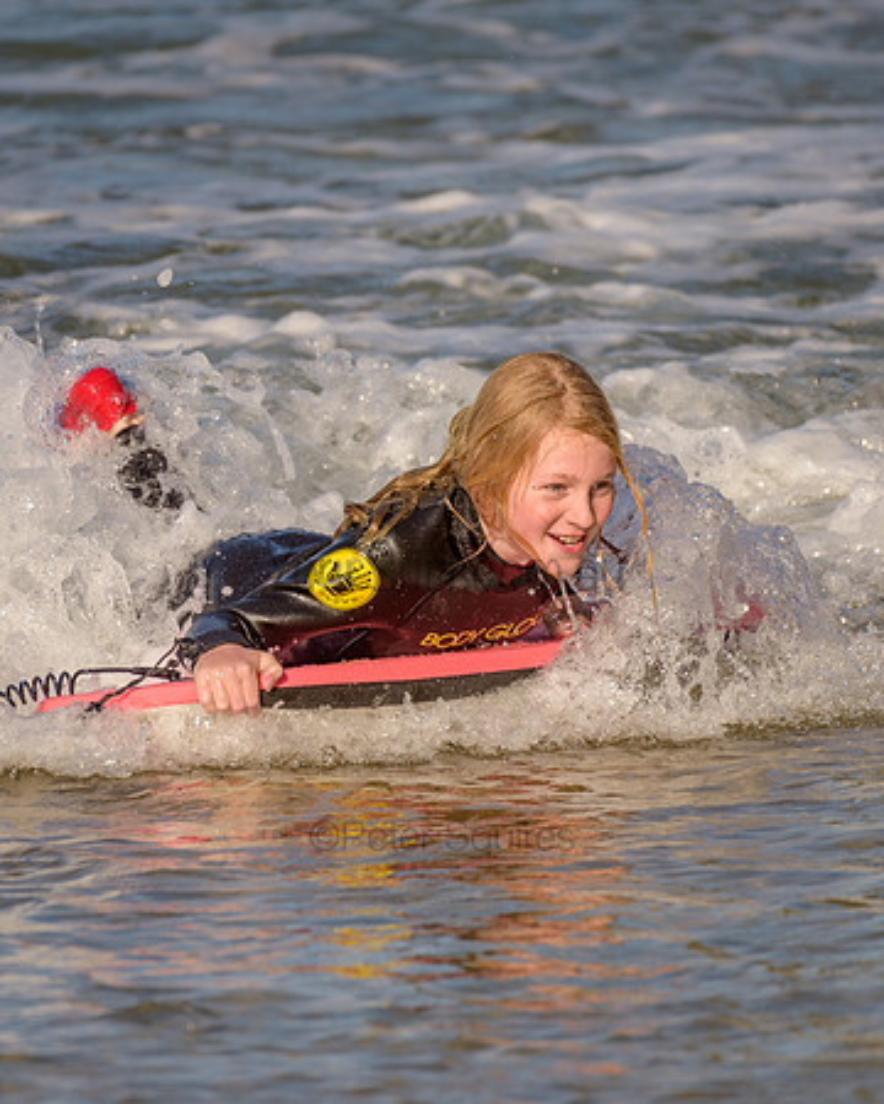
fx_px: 24451
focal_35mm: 748
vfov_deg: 2.6
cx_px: 428
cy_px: 519
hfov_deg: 2.1
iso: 180
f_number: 5.6
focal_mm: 500
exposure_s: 1/2000
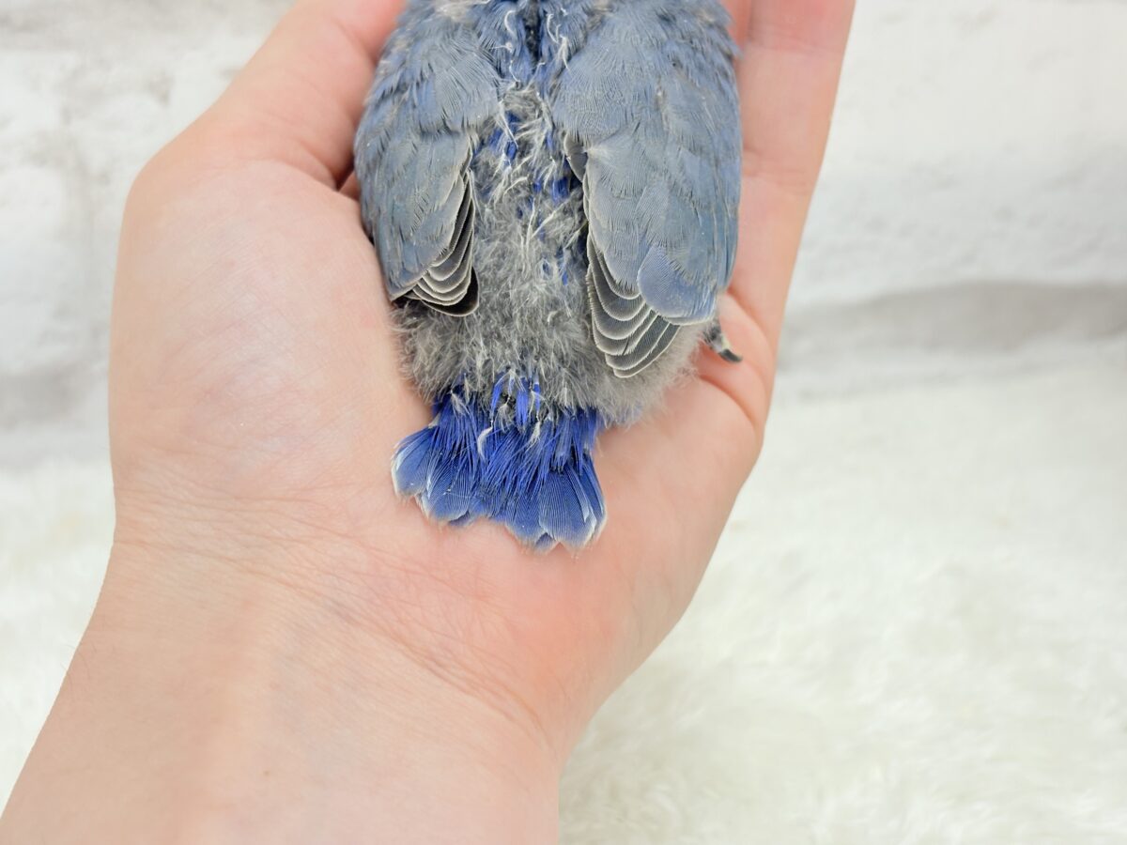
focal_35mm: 52
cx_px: 564
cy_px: 422
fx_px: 1693
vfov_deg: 28.0
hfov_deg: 36.8
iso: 50
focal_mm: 5.96
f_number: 1.6
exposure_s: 1/50
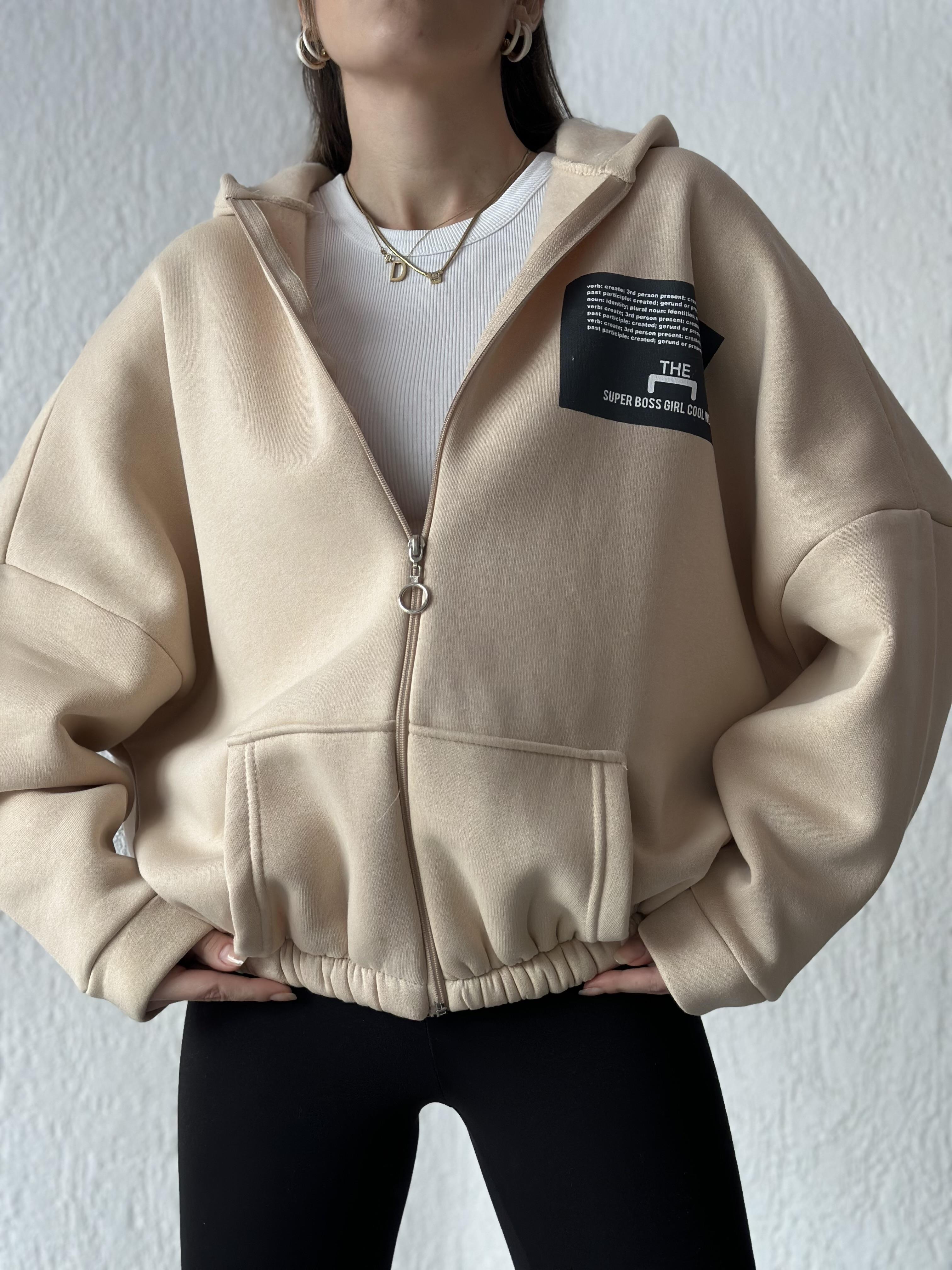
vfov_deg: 39.7
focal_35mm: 48
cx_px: 476
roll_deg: +0.6
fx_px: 1760
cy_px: 635
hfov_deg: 30.3
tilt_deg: +4.5
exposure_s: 1/60
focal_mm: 6.86
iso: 200
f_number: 1.78
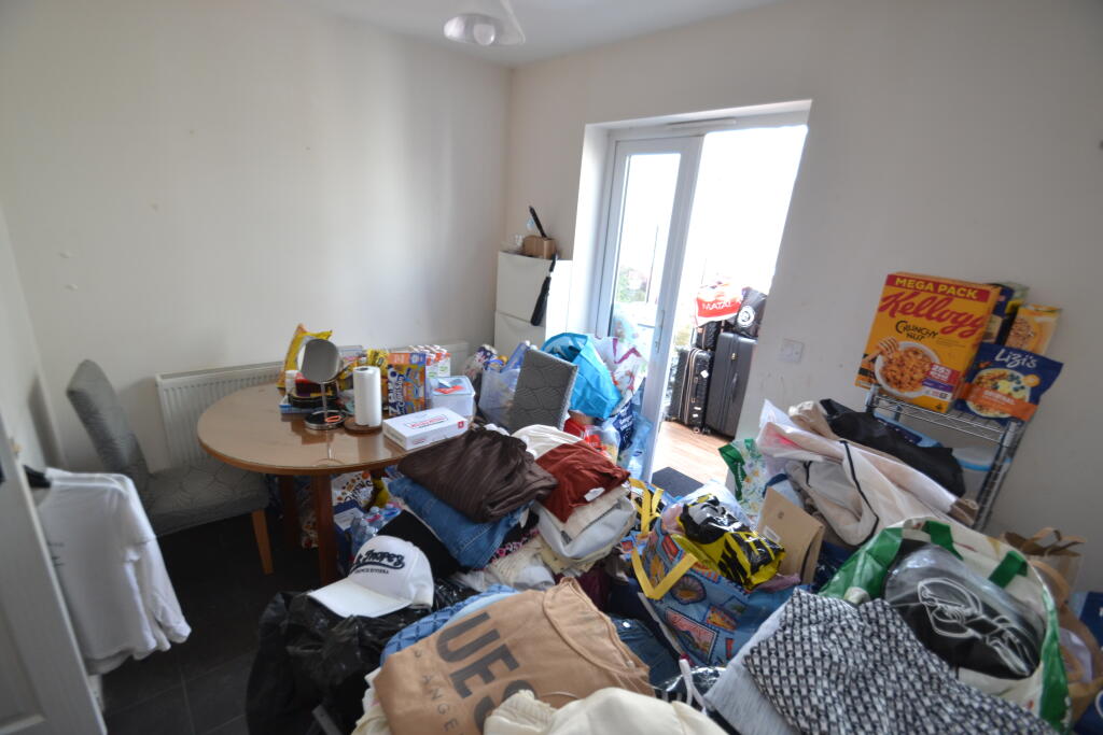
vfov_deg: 77.3
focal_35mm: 15
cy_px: 368
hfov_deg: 100.4
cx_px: 552
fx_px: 460
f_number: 3.5
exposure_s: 1/50
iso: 400
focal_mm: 10
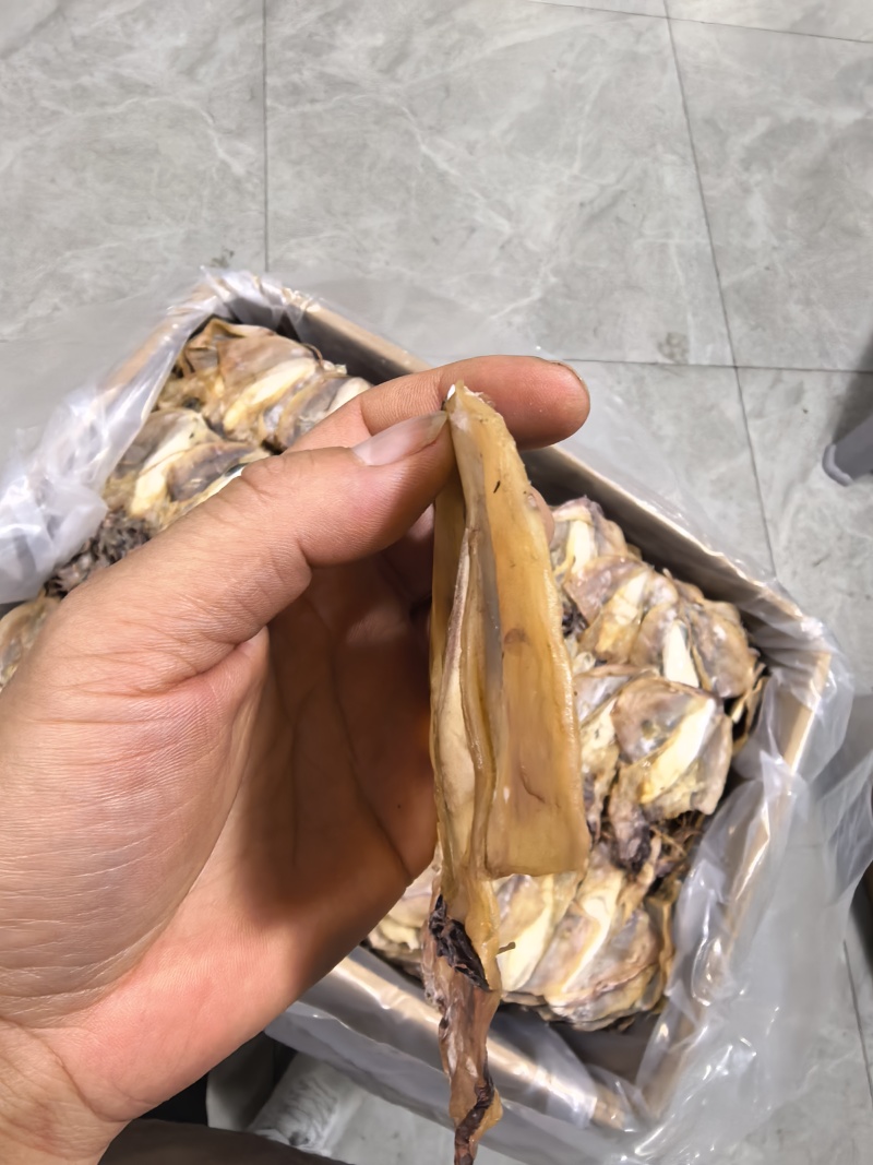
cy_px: 582
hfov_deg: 56.8
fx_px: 807
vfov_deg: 71.6
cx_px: 436
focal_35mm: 24
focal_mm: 1.95
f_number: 2.2
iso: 320
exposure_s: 1/33.3
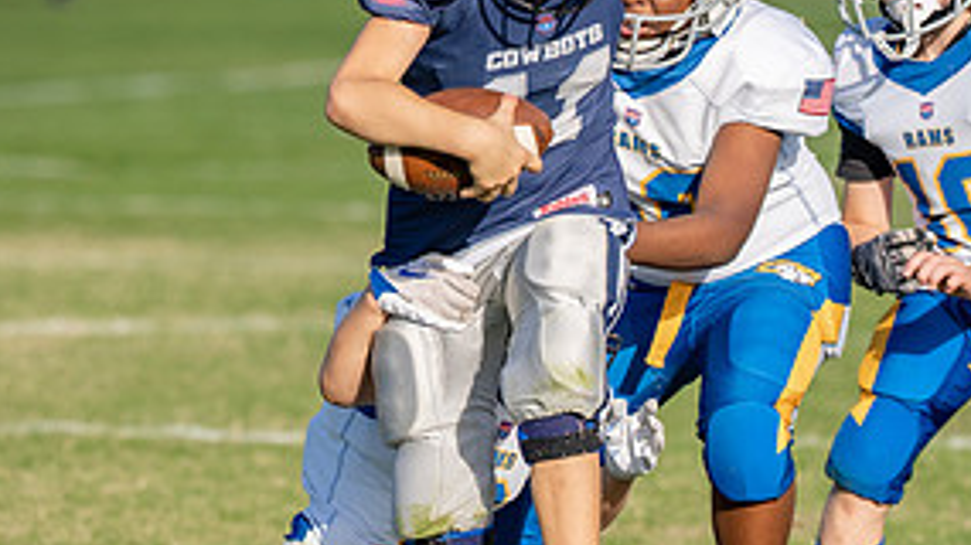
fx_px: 13125
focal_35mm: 510
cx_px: 282
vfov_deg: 2.4
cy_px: 225
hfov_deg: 4.2
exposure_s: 1/2500
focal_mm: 147
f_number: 2.8
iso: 100
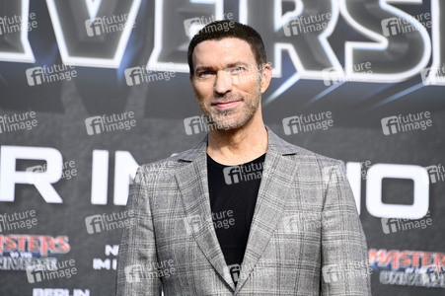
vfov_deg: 6.0
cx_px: 222
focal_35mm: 230
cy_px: 148
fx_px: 2841
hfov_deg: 9.0
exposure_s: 1/250
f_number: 6.3
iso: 250
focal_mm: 230
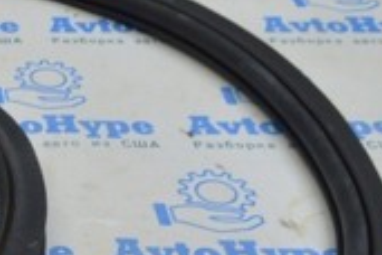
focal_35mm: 112
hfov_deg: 16.0
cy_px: 185
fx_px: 1188
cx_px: -266
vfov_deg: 12.2
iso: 400
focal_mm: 20
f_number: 5.6
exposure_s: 1/40
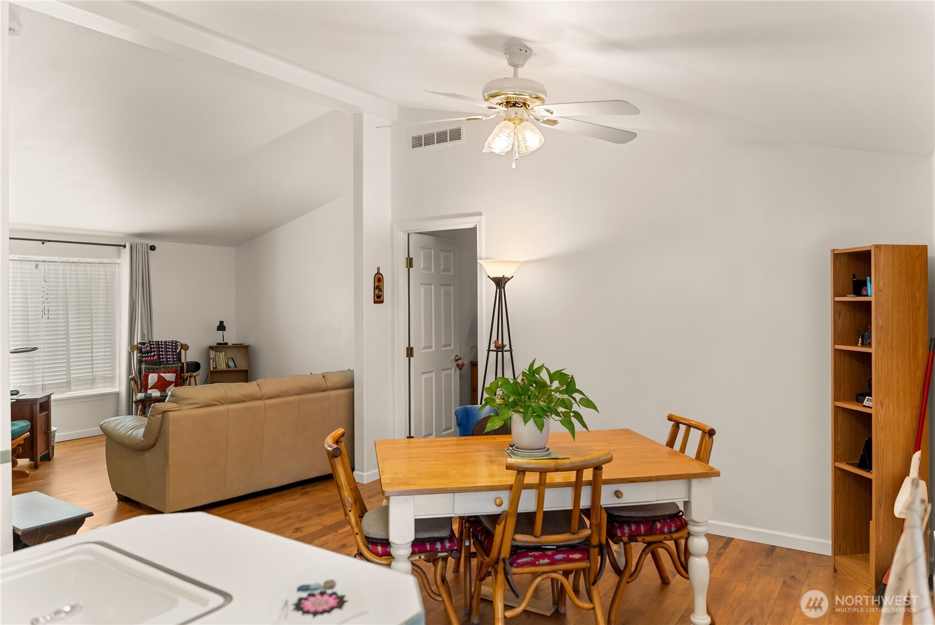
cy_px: 312
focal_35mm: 24
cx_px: 468
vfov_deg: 53.2
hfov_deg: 73.7
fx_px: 624
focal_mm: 24
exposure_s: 1/15
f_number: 2.8
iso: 400
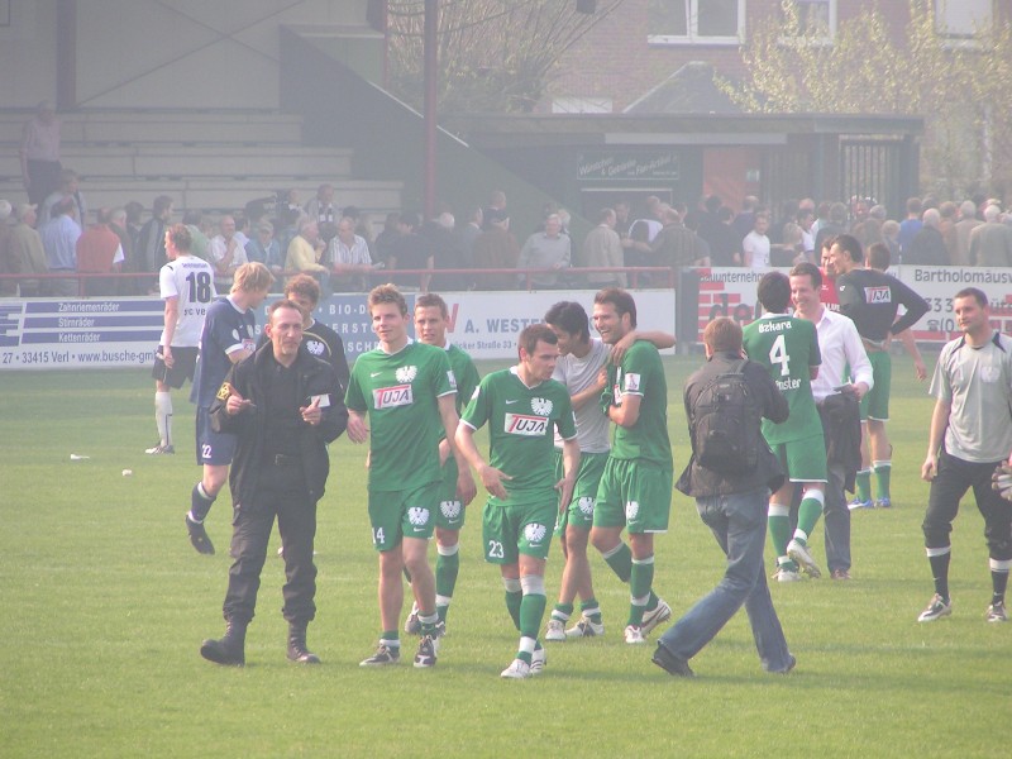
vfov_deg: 4.0
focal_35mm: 368
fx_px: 10758
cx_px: 506
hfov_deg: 5.4
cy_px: 380
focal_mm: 56.3
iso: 80
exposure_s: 1/400
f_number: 3.5
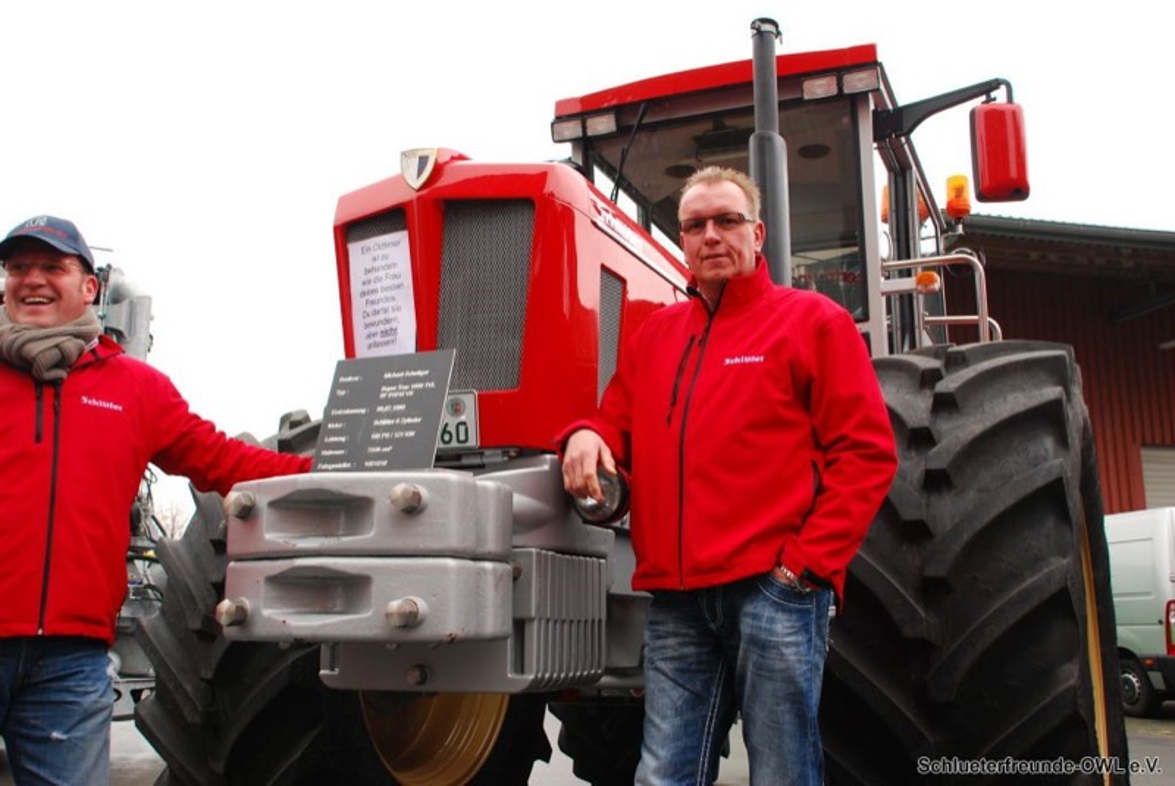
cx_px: 588
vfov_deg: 36.9
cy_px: 393
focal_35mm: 36
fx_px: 1176
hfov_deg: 53.1
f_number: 4.8
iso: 400
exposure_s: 1/90
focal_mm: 24
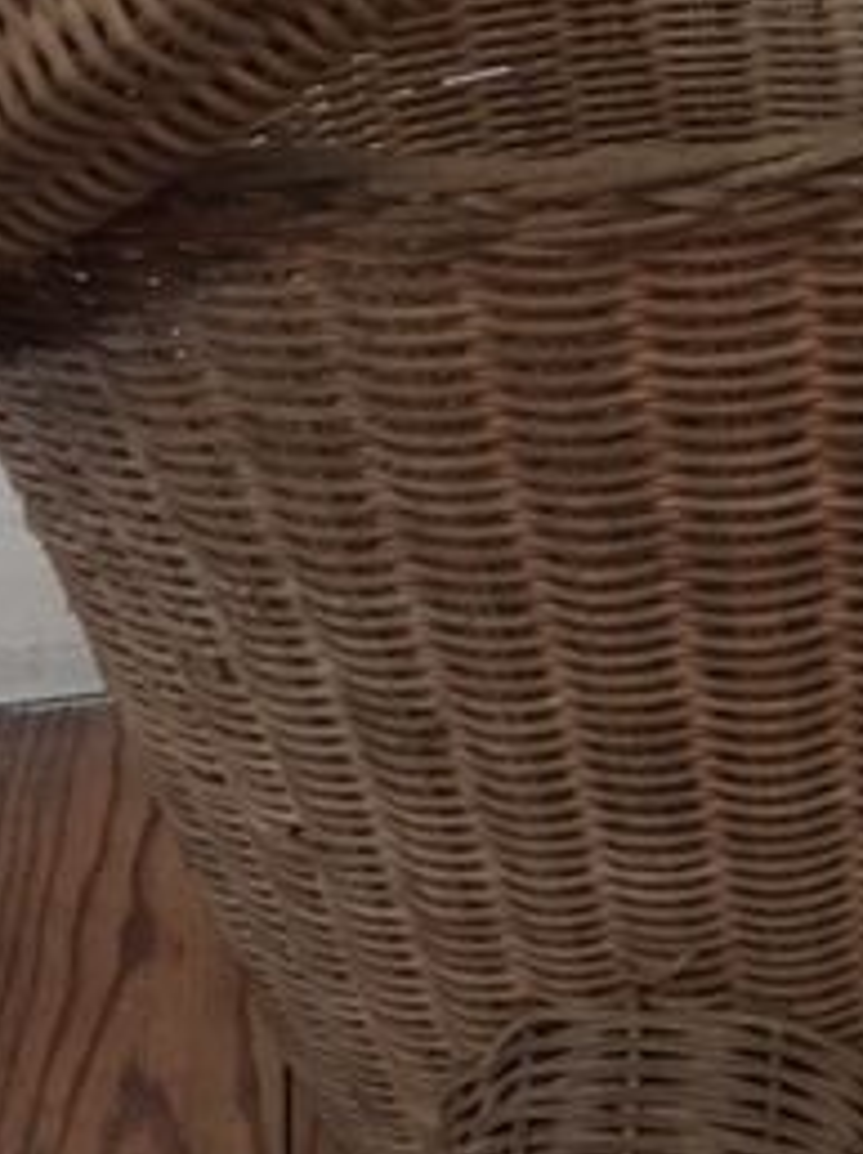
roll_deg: -0.4
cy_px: 550
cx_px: 966
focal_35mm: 72
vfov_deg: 27.1
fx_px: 2397
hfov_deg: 19.5
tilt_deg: -31.1
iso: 500
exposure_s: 1/17
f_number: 2.2
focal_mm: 4.15
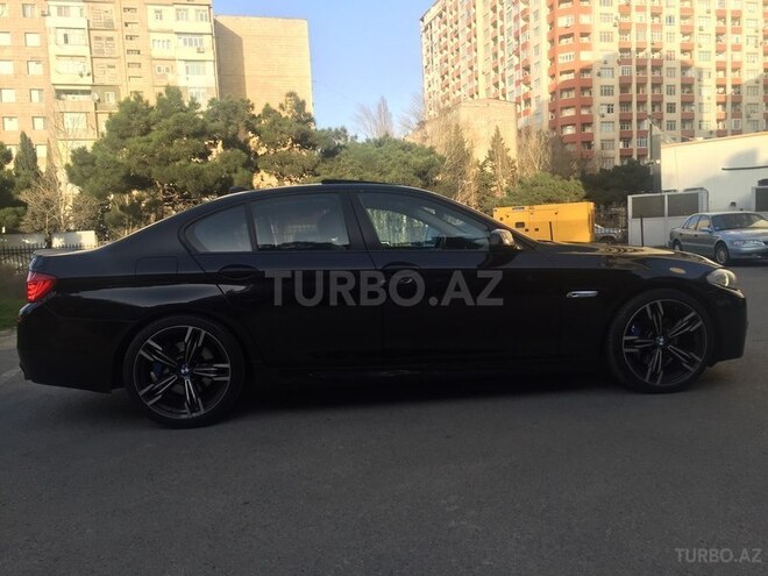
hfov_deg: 61.7
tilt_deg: -4.8
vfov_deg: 48.2
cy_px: 288
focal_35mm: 29
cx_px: 384
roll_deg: +1.6
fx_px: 643
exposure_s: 1/638
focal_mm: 4.15
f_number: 2.2
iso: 32
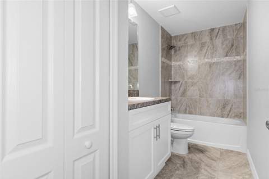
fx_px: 146
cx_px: 134
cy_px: 90
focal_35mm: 20
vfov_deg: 63.1
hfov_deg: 85.5
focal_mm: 13
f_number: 8
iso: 320
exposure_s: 1/1.25
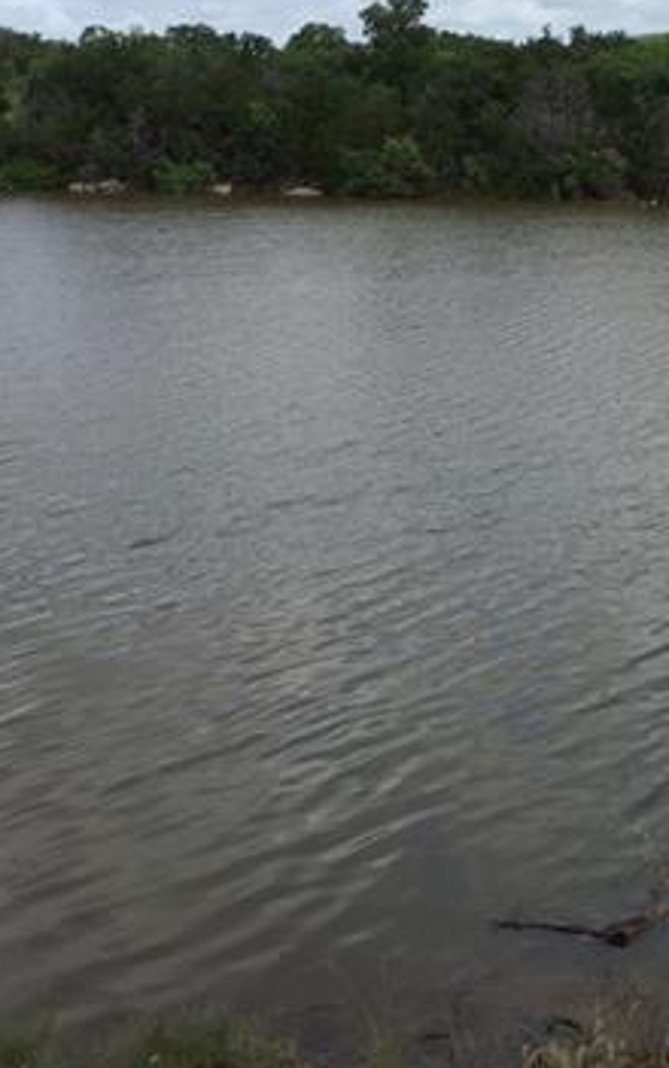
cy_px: 371
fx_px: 1630
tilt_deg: -6.6
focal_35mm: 56
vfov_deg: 35.9
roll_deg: -0.9
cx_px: 620
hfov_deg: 22.5
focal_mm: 4.15
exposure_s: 1/2083
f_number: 2.2
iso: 32
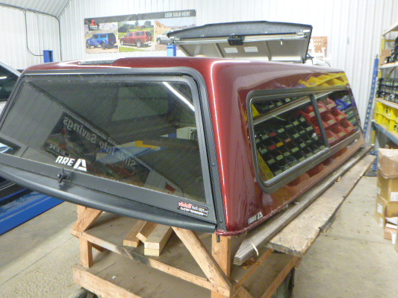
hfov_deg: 59.9
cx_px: 187
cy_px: 148
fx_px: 345
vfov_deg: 46.8
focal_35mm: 30
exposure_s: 1/13
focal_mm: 4.5
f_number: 3.9
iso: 400
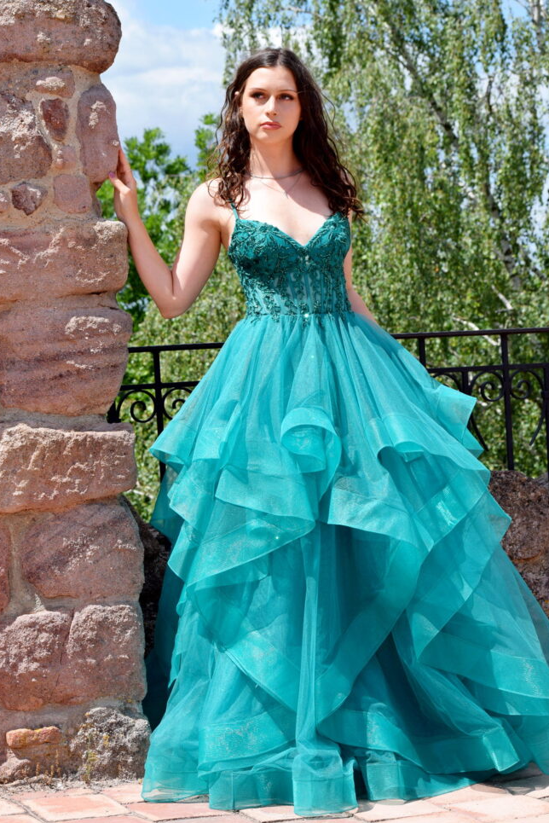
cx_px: 285
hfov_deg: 15.6
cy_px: 409
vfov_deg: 23.2
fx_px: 2001
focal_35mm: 88
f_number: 9
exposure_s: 1/400
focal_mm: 55
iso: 200
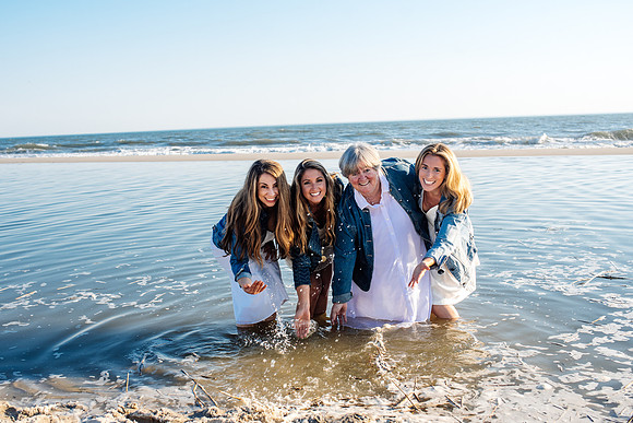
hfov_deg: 47.4
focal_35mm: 41
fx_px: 720
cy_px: 208
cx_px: 286
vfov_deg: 32.7
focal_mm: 35
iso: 160
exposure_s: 1/500
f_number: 4.5
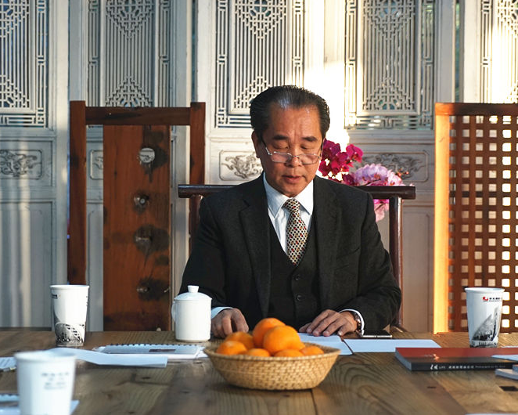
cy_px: 207
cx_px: 299
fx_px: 1825
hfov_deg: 16.1
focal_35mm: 119
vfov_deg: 13.0
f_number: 4
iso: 640
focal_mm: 70
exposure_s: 1/160
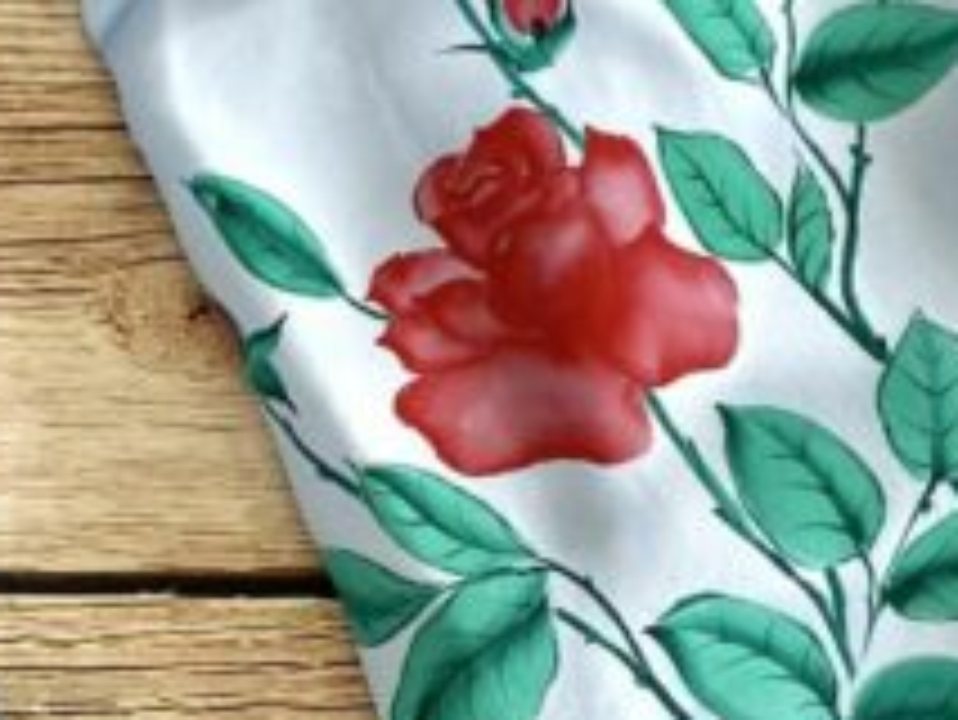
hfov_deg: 15.7
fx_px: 3461
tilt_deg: -80.9
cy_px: 428
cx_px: 225
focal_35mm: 125
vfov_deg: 11.9
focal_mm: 4.25
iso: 100
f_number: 1.8
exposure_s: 1/122
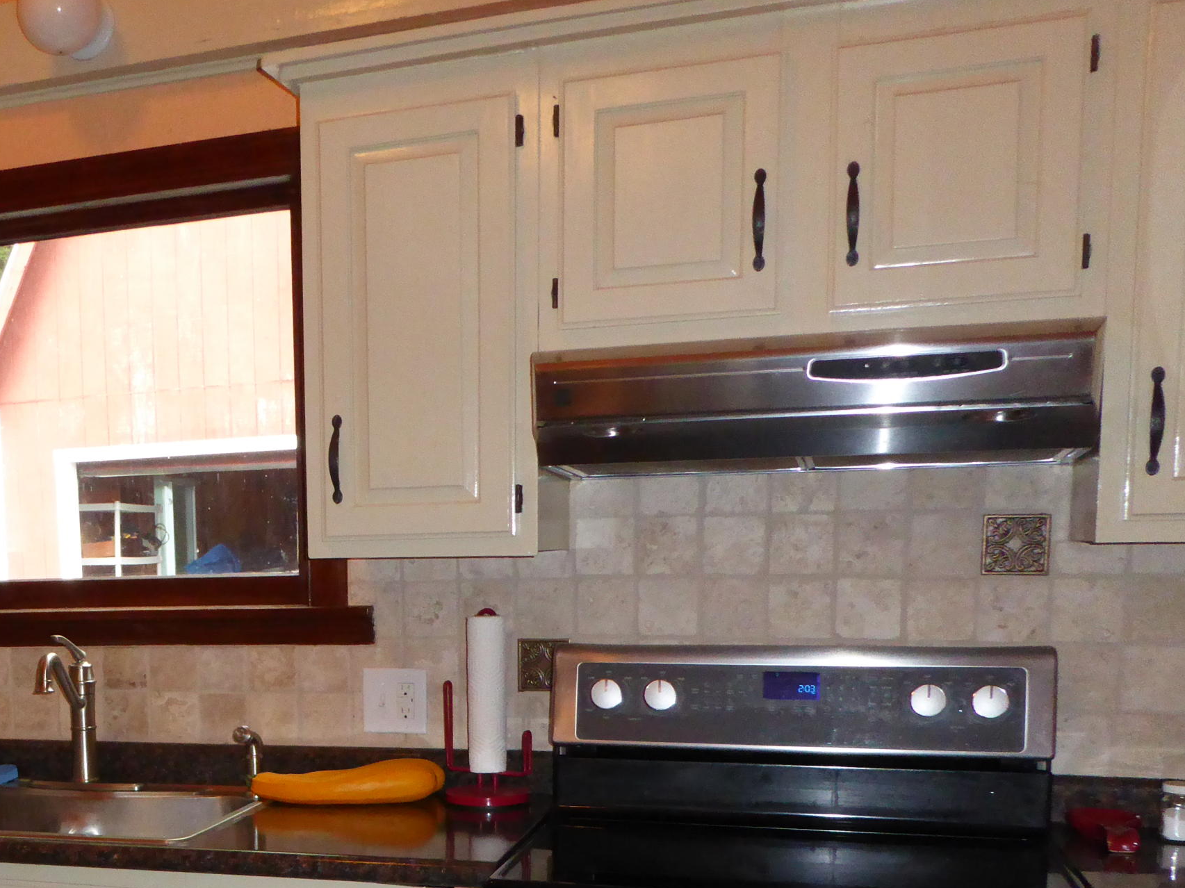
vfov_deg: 31.6
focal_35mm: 44
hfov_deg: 40.6
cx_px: 188
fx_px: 1506
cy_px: 766
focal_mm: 4.3
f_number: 3.3
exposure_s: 1/60
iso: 640
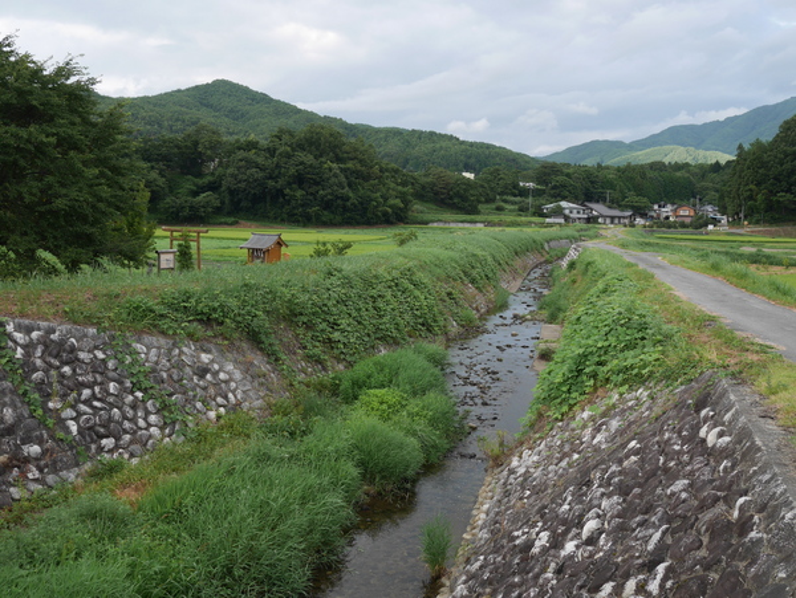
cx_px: 398
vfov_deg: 44.2
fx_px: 736
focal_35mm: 32
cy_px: 299
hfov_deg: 56.8
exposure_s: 1/200
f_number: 5.6
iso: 200
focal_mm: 16
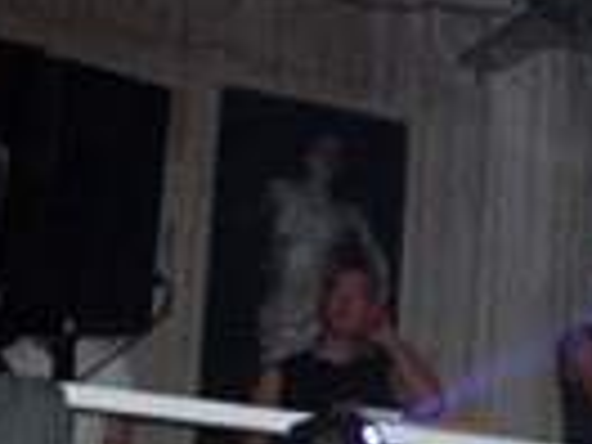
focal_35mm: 116
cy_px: 480
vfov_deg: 12.6
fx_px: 1984
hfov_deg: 16.7
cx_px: 554
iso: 200
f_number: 2.8
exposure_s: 1/30
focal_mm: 7.8
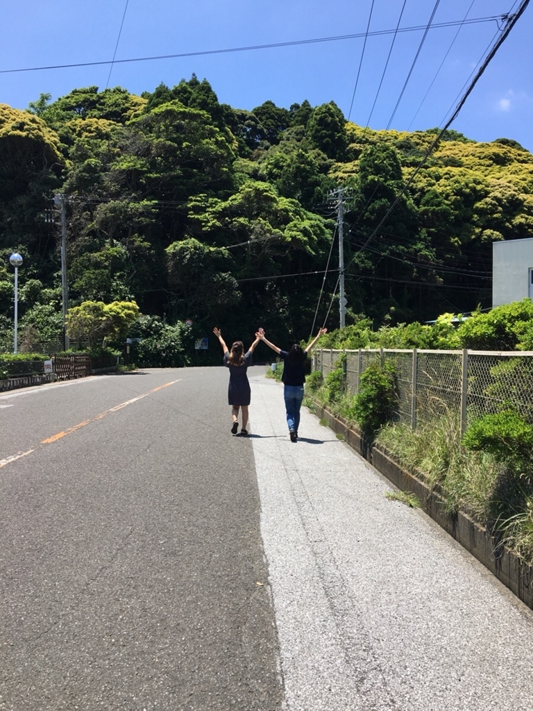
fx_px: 595
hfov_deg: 48.2
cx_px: 266
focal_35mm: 29
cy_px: 356
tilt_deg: +1.4
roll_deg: +0.4
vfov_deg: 61.7
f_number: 2.2
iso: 25
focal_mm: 4.15
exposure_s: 1/1282
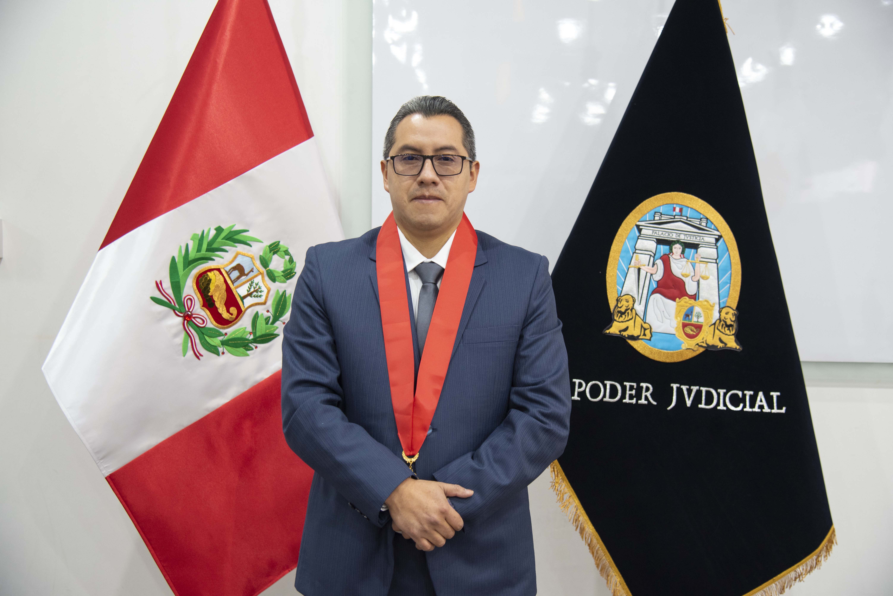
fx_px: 1092
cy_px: 298
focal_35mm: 44
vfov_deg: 30.5
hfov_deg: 44.5
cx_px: 446
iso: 1400
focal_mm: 44
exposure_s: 1/60
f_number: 4
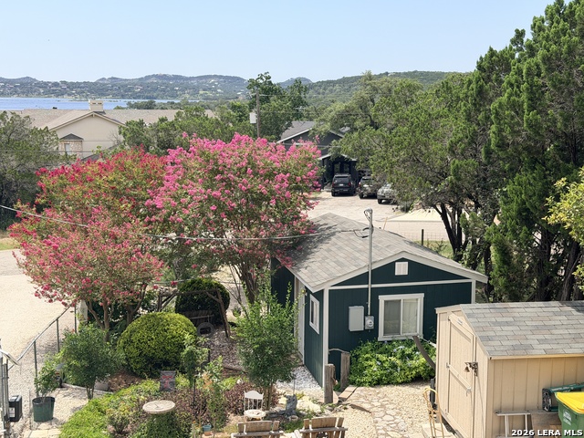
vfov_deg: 30.3
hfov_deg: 39.7
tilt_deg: -9.0
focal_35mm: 48
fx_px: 810
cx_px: 292
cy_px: 219
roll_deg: -0.6
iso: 64
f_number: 1.78
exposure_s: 1/3378
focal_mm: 6.76
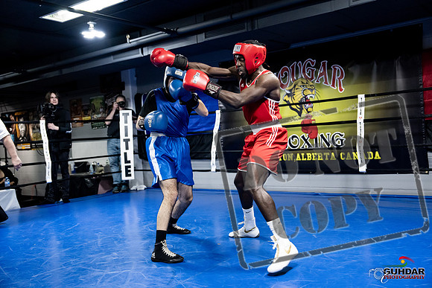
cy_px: 144
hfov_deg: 54.4
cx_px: 216
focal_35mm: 35
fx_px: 420
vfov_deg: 37.9
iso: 6400
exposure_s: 1/1000
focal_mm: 35
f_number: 2.8
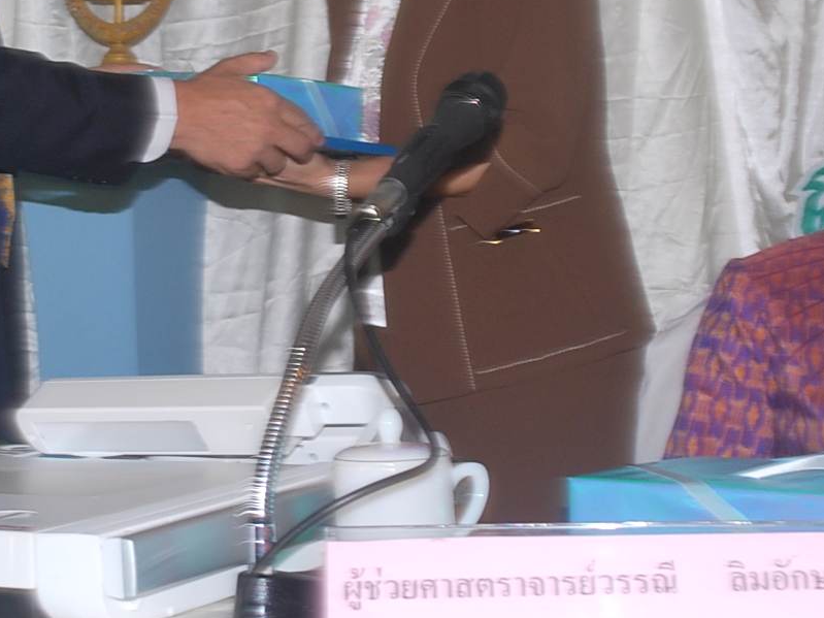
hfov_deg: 19.7
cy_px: 75
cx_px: 112
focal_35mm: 98
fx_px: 2332
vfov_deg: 14.9
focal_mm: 28
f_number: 8
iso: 200
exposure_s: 1/10
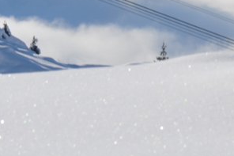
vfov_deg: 2.1
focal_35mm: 638
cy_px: -108
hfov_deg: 3.2
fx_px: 4145
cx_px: 232
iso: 200
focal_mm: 105
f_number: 11
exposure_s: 1/500
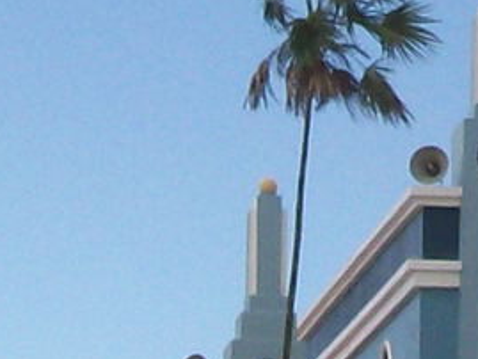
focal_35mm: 257
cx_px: 519
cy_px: -14
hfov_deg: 7.7
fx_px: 3550
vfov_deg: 5.8
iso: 80
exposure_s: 1/412
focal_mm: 6
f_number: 2.7
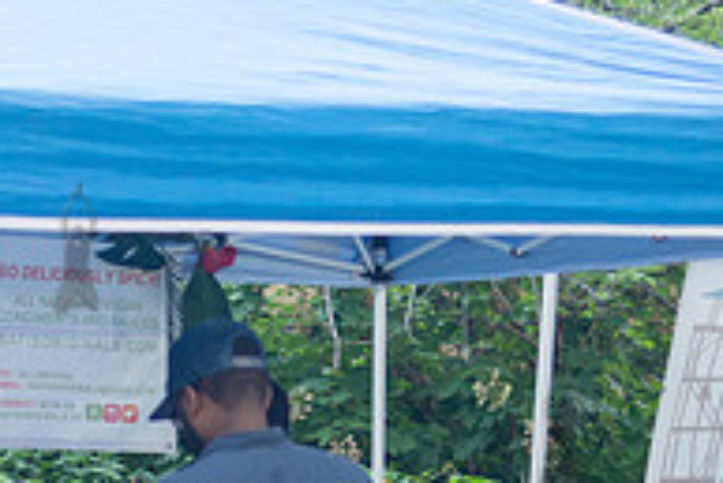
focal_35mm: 105
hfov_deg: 19.1
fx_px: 2110
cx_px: 75
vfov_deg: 12.7
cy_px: 608
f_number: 2
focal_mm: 35
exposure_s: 1/500
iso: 1250
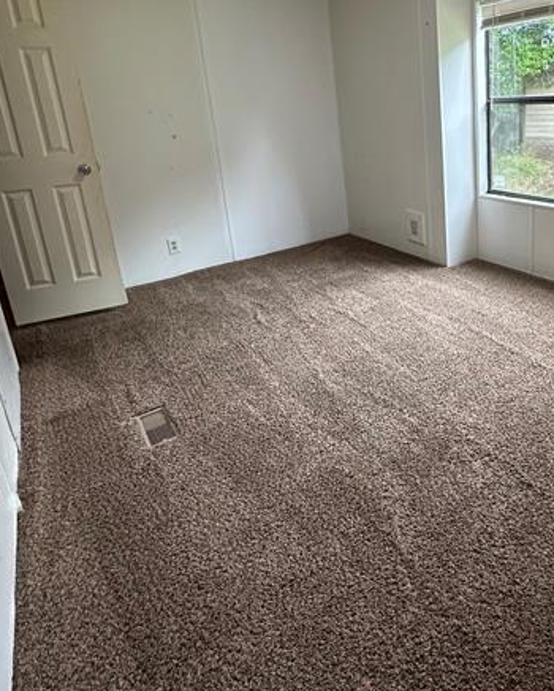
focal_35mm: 24
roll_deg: +3.0
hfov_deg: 56.6
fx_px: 492
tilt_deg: -13.7
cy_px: 215
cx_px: 399
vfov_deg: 67.8
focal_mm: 2.22
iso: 200
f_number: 2.2
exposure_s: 1/120
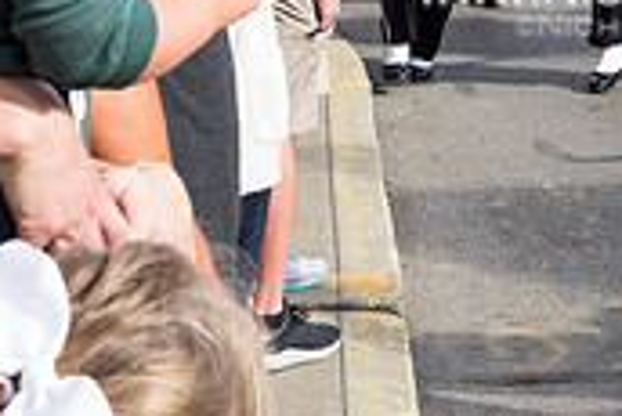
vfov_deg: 9.8
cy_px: -136
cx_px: 665
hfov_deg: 14.5
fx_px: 2386
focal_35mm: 138
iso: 400
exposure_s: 1/320
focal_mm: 27
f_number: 7.1
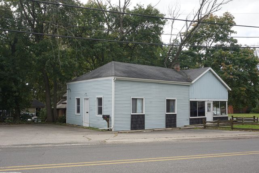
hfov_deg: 51.3
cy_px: 86
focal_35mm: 38
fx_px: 270
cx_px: 130
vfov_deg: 35.5
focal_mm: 25
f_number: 11
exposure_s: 1/100
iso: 200
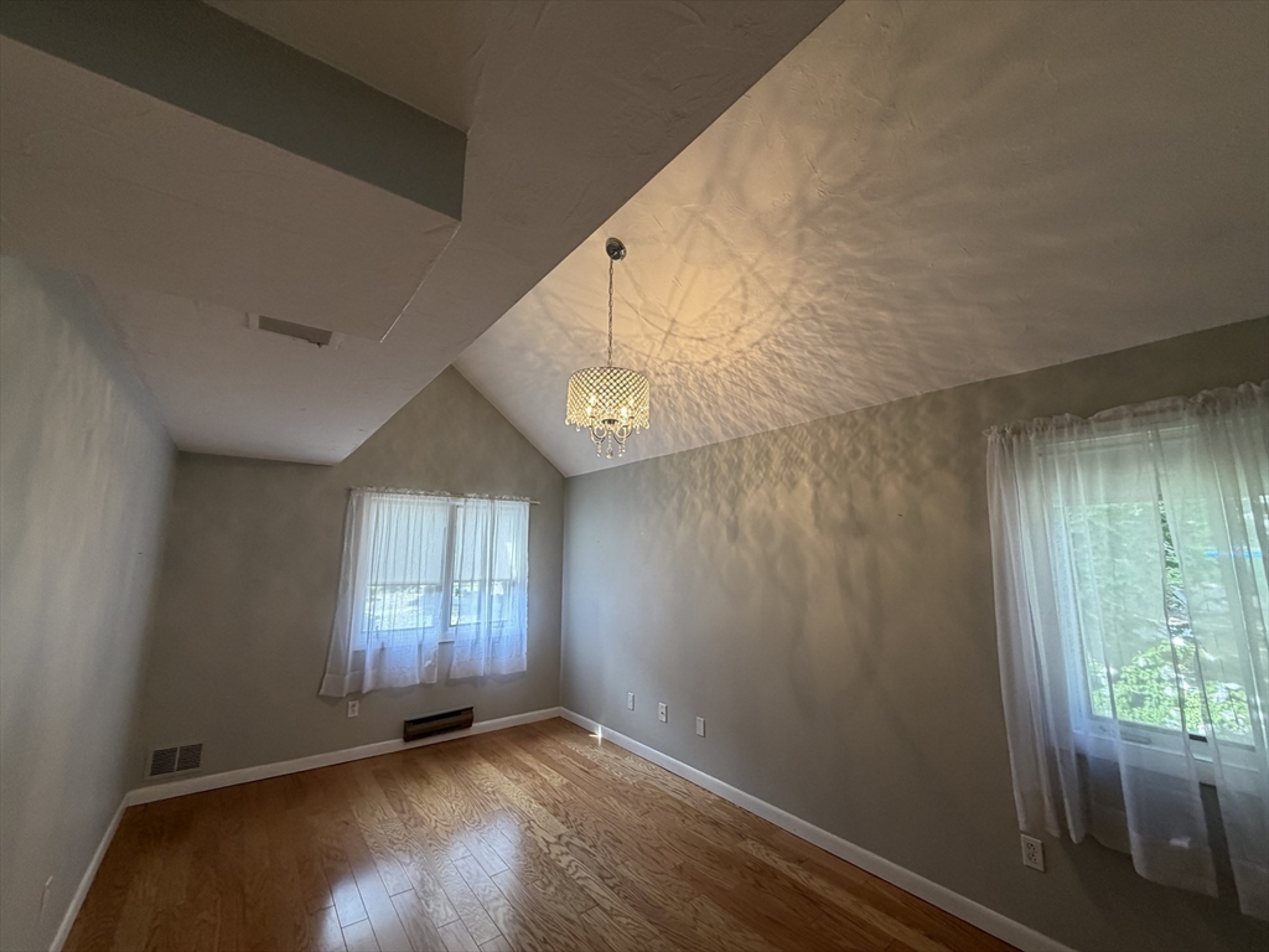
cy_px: 476
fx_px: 513
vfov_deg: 85.7
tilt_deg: +8.3
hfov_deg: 102.1
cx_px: 634
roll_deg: +0.0
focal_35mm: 14
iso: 200
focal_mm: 2.22
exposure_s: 1/60
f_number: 2.2
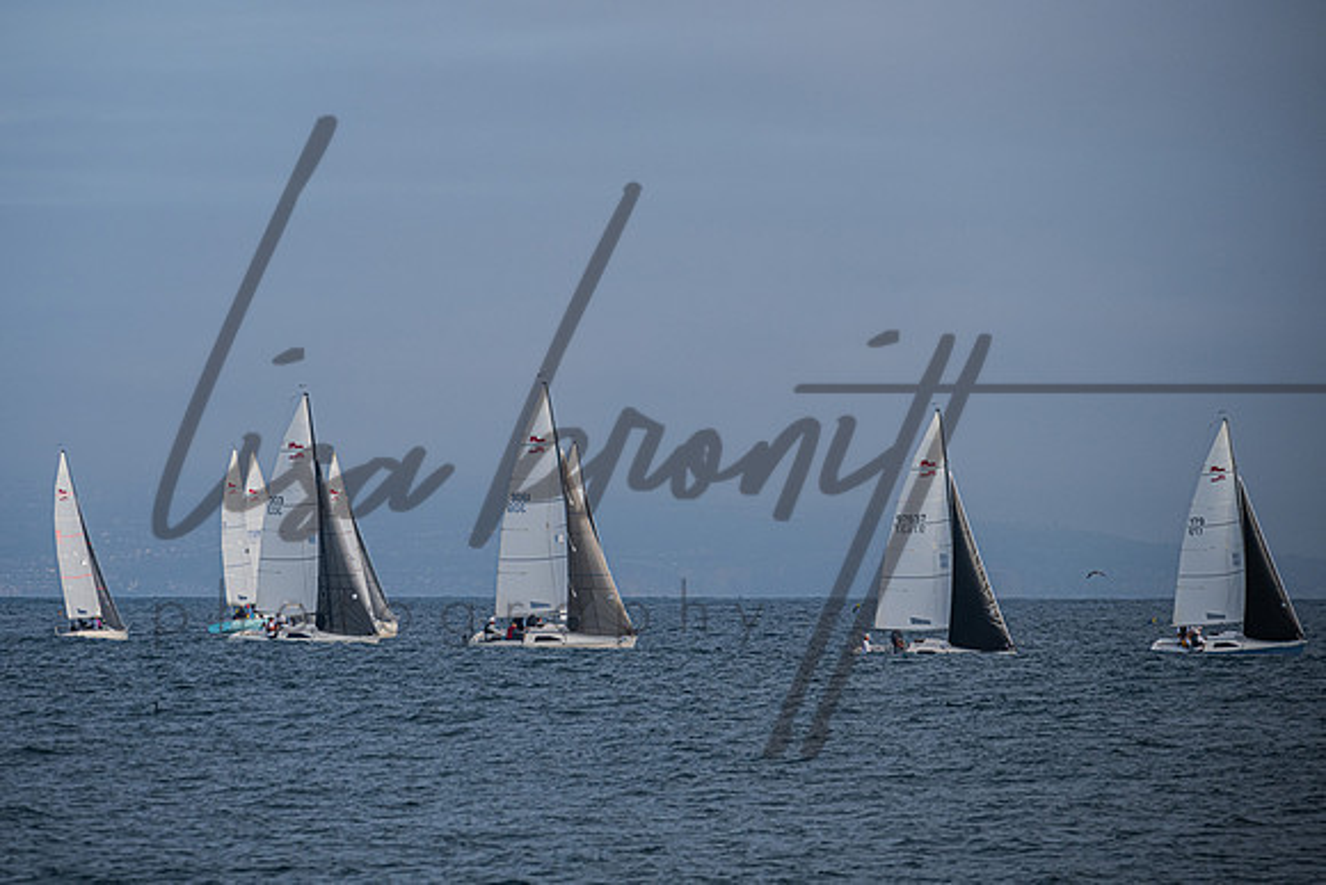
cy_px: 390
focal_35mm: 239
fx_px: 8806
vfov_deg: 5.8
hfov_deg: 8.6
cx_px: 569
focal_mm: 200
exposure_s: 1/800
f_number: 6.3
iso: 400
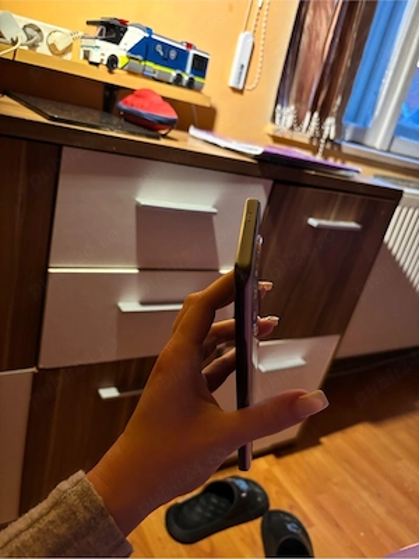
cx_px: 210
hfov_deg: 53.1
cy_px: 280
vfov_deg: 67.3
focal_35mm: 26
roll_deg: -15.4
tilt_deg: -21.3
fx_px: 420
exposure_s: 1/33
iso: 500
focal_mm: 5.96
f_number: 1.6
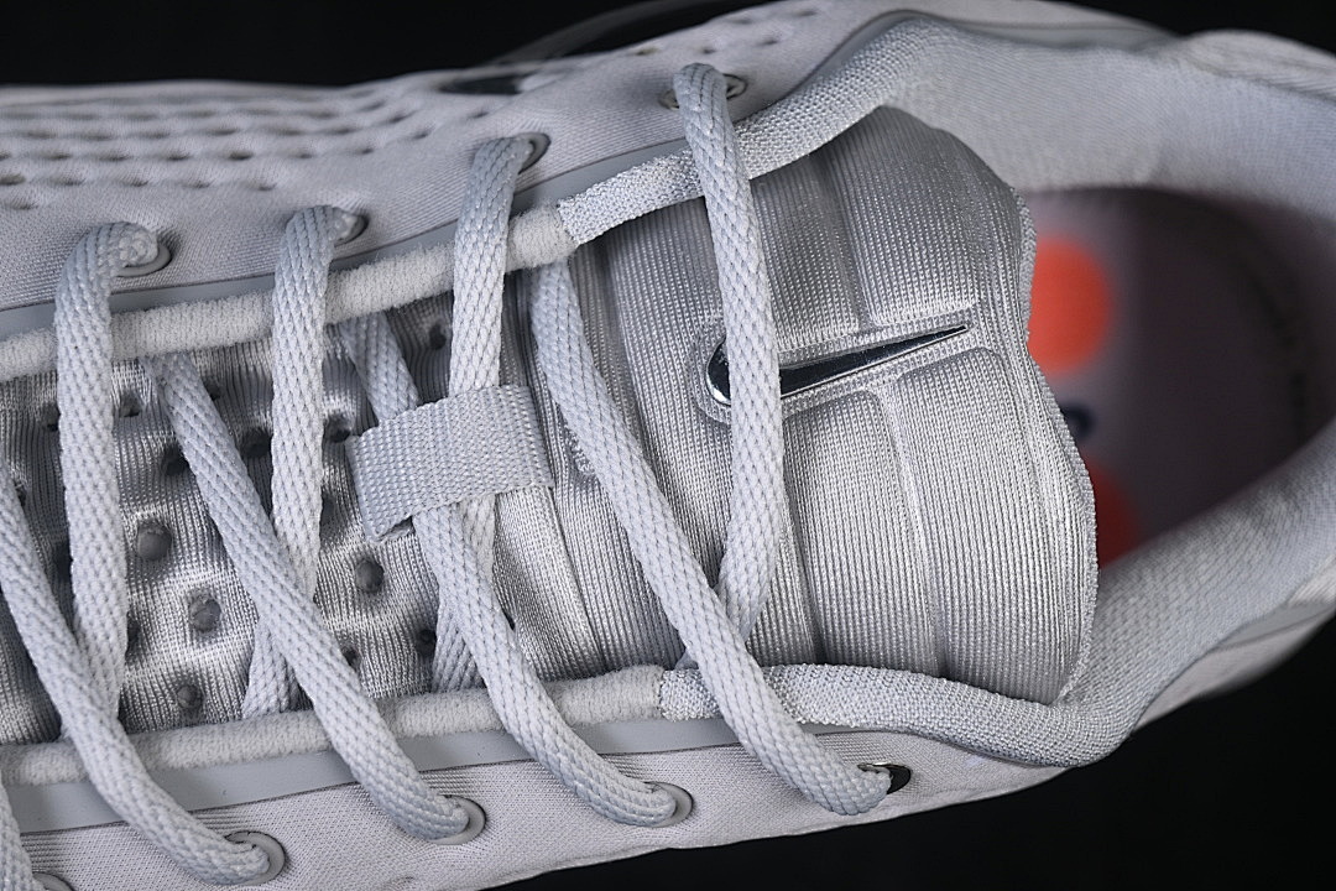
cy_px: 446
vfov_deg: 18.2
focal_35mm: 75
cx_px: 668
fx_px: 2783
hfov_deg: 27.0
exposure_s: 1/80
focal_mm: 50
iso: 160
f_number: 7.1
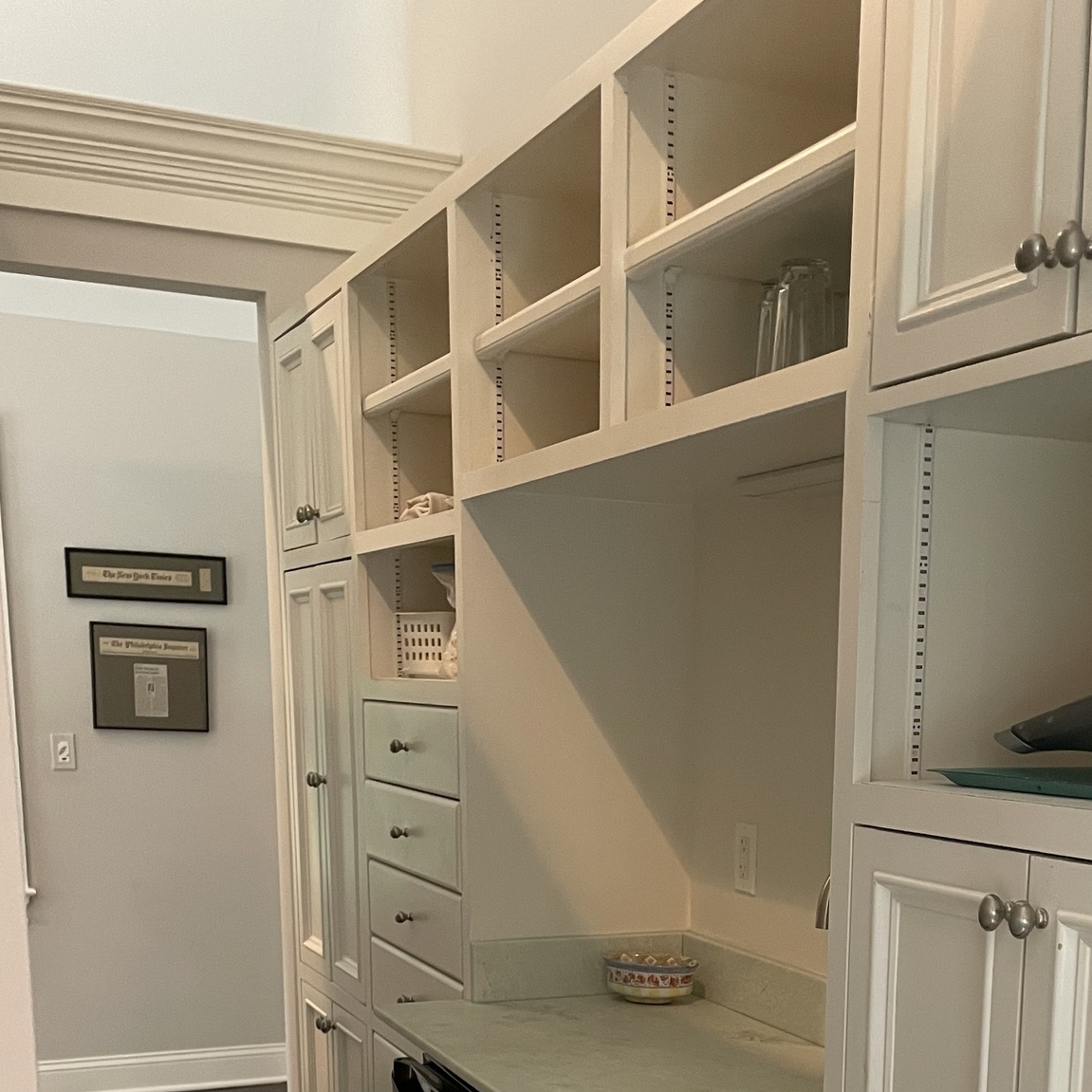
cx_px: 741
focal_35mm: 46
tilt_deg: -12.6
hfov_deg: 36.4
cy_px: 1056
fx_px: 1642
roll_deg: -1.4
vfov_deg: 34.0
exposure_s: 1/60
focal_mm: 4.2
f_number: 1.6
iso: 320
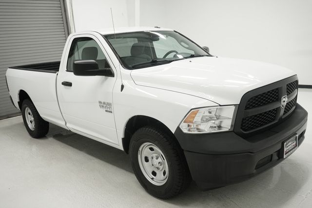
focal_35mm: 31
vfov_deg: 42.3
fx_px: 269
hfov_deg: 60.3
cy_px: 104
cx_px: 156
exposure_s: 1/200
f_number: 5.6
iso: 800
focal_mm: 21
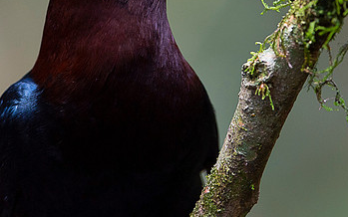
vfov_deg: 1.0
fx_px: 11910
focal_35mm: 1256
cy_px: -50
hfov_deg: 1.7
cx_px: 133
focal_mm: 500
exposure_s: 1/320
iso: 800
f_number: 4
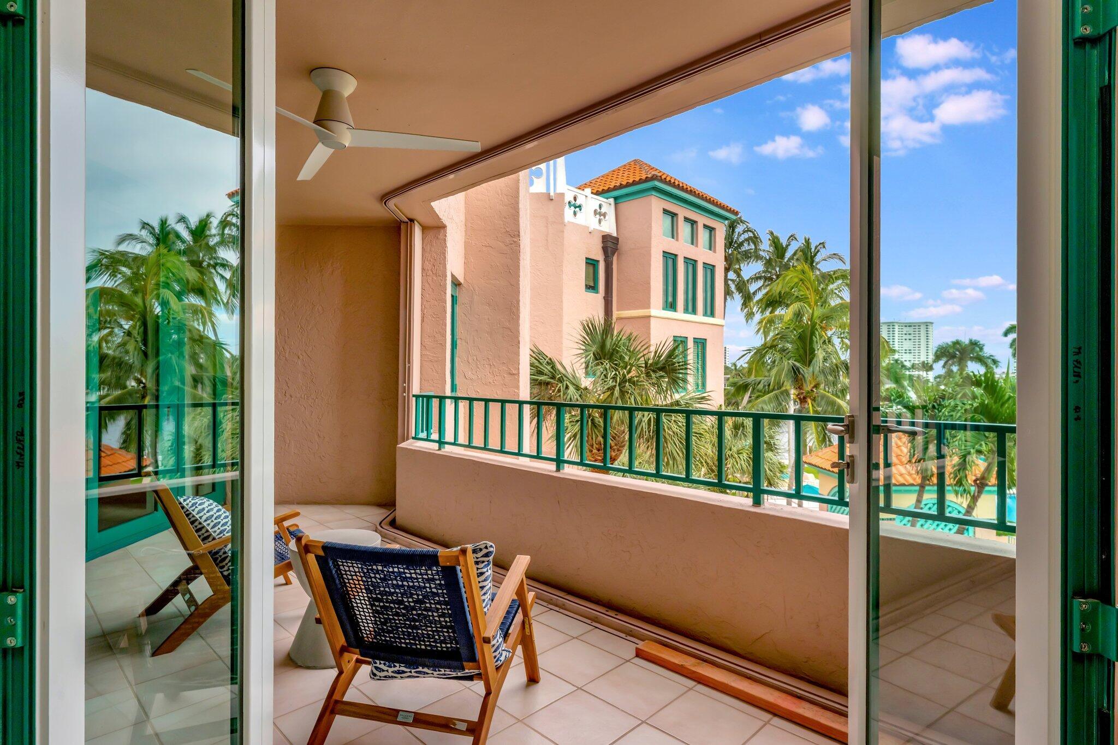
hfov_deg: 88.7
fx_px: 571
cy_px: 372
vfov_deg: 66.2
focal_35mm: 18
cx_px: 559
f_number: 9
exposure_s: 1/250
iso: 400
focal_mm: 18.4
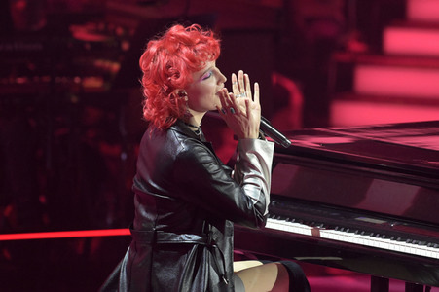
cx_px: 220
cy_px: 146
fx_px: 4509
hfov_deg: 5.6
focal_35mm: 370
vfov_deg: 3.7
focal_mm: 370
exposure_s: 1/250
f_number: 5.6
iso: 12800
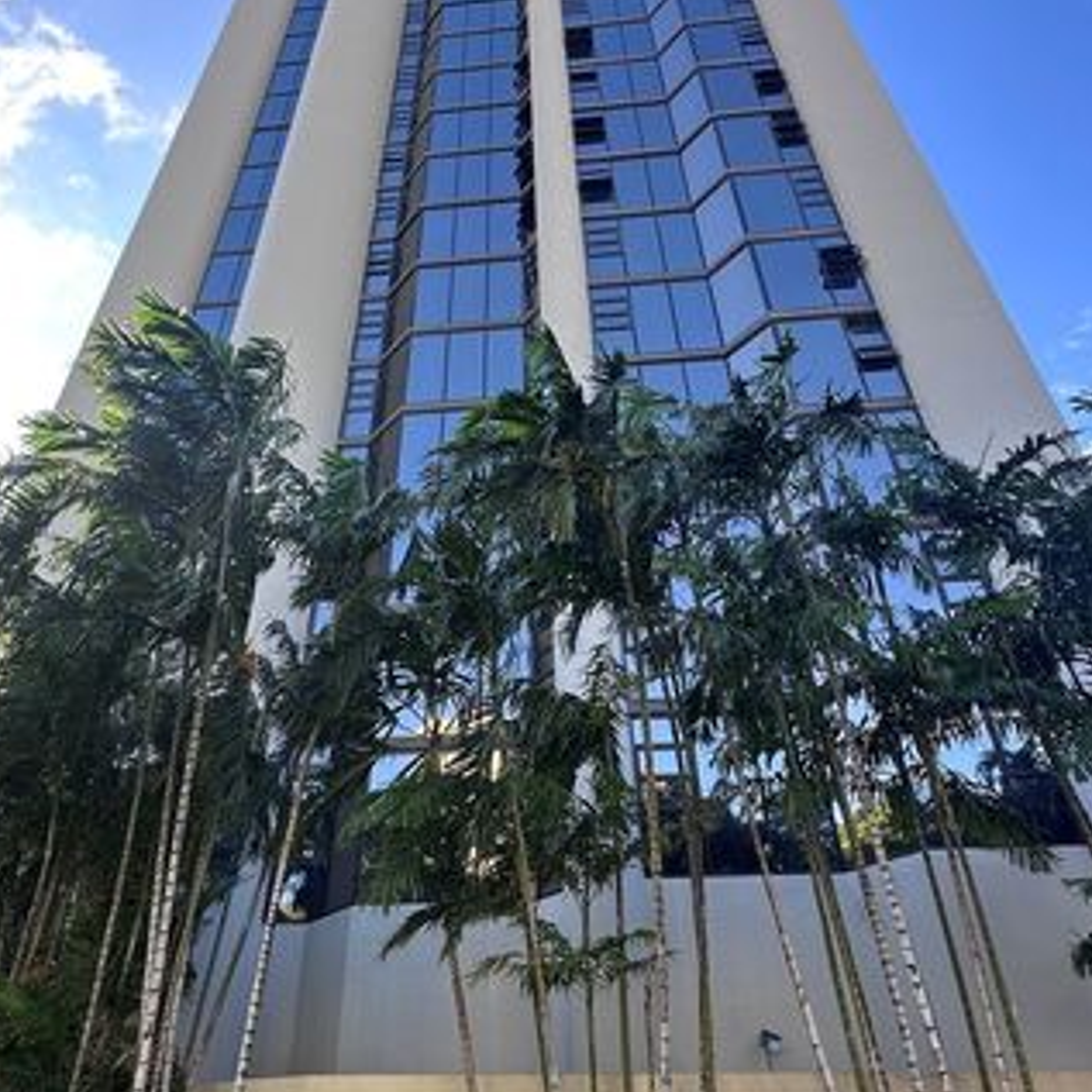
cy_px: 512
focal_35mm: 26
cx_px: 486
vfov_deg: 60.9
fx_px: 928
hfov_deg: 60.8
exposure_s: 1/202
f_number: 2.2
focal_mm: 2.22
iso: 40
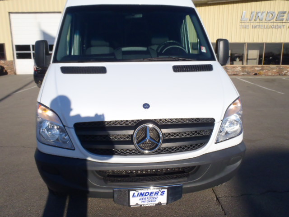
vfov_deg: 49.7
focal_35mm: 28
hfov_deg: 63.4
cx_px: 144
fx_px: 234
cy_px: 108
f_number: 11
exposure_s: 1/200
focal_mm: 5
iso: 200
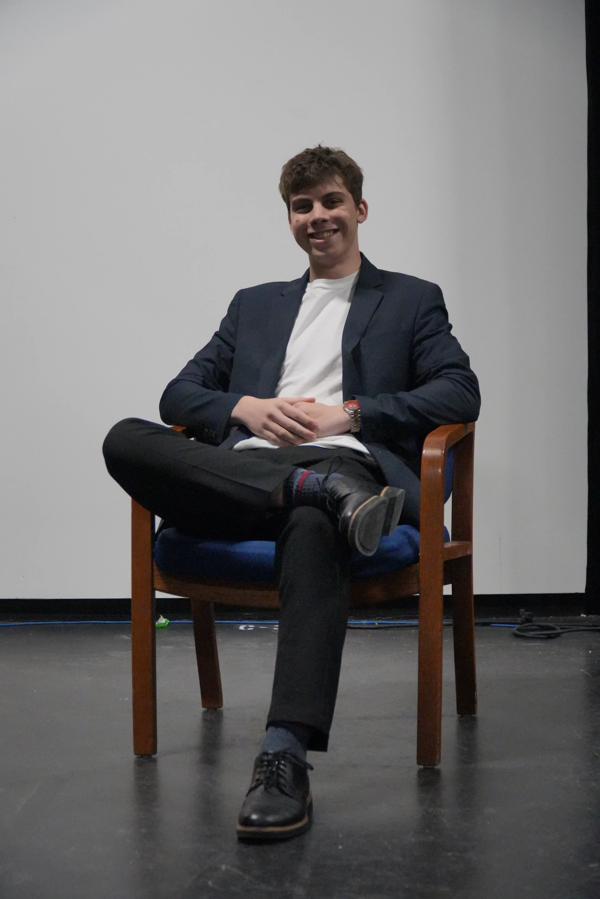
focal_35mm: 68
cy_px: 450
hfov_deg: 20.2
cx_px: 300
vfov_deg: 29.9
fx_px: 1687
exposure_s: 1/200
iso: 6400
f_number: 4
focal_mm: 45
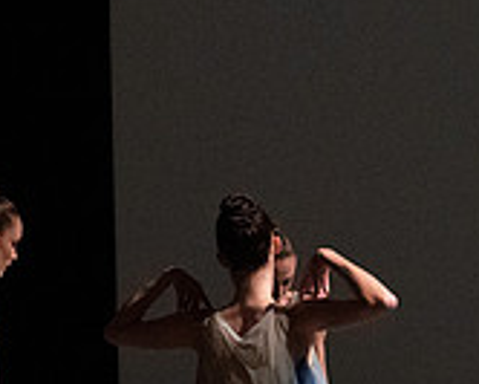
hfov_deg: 2.9
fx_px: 9319
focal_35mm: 657
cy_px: 374
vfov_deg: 2.4
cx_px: -98
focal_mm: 200
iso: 16000
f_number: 6.3
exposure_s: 1/400
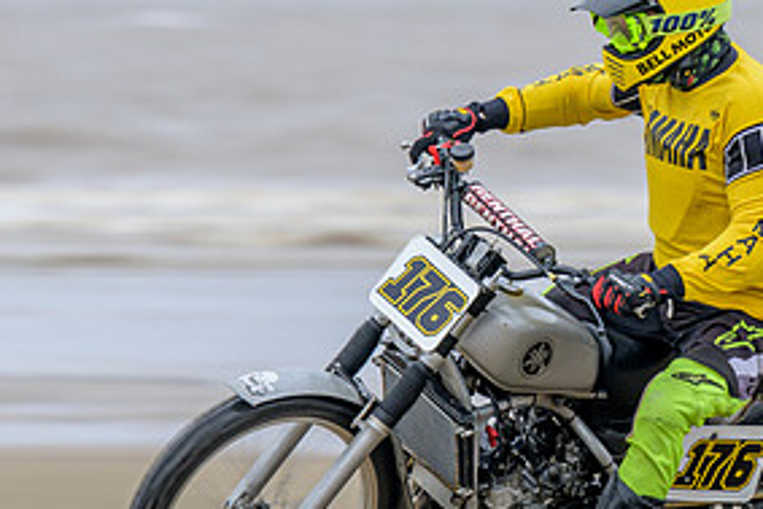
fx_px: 11366
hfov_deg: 3.8
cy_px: 315
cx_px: 356
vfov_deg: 2.6
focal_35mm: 536
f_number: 4
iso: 180
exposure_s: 1/250
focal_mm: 150
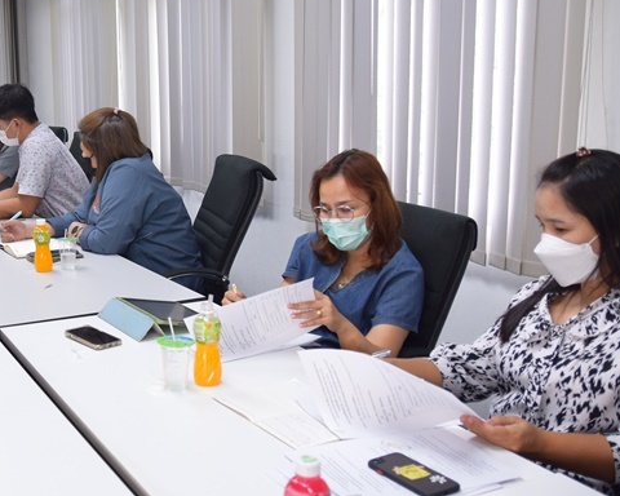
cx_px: 105
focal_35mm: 45
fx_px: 824
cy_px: 245
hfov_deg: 39.3
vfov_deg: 33.5
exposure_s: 1/200
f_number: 3.2
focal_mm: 17
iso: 800
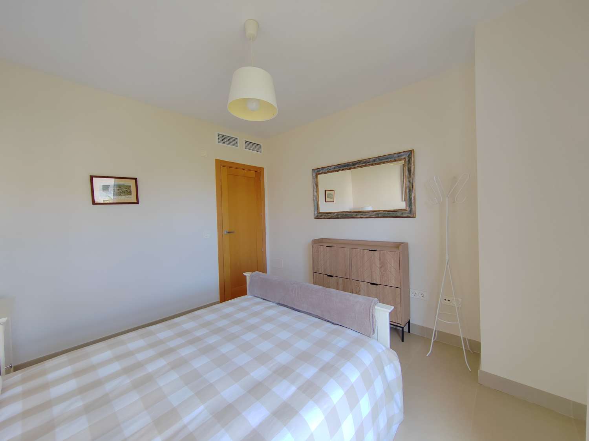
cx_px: 294
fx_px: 221
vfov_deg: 89.9
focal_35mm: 13
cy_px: 220
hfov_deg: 106.2
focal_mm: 2.16
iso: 125
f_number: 2.2
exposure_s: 1/50
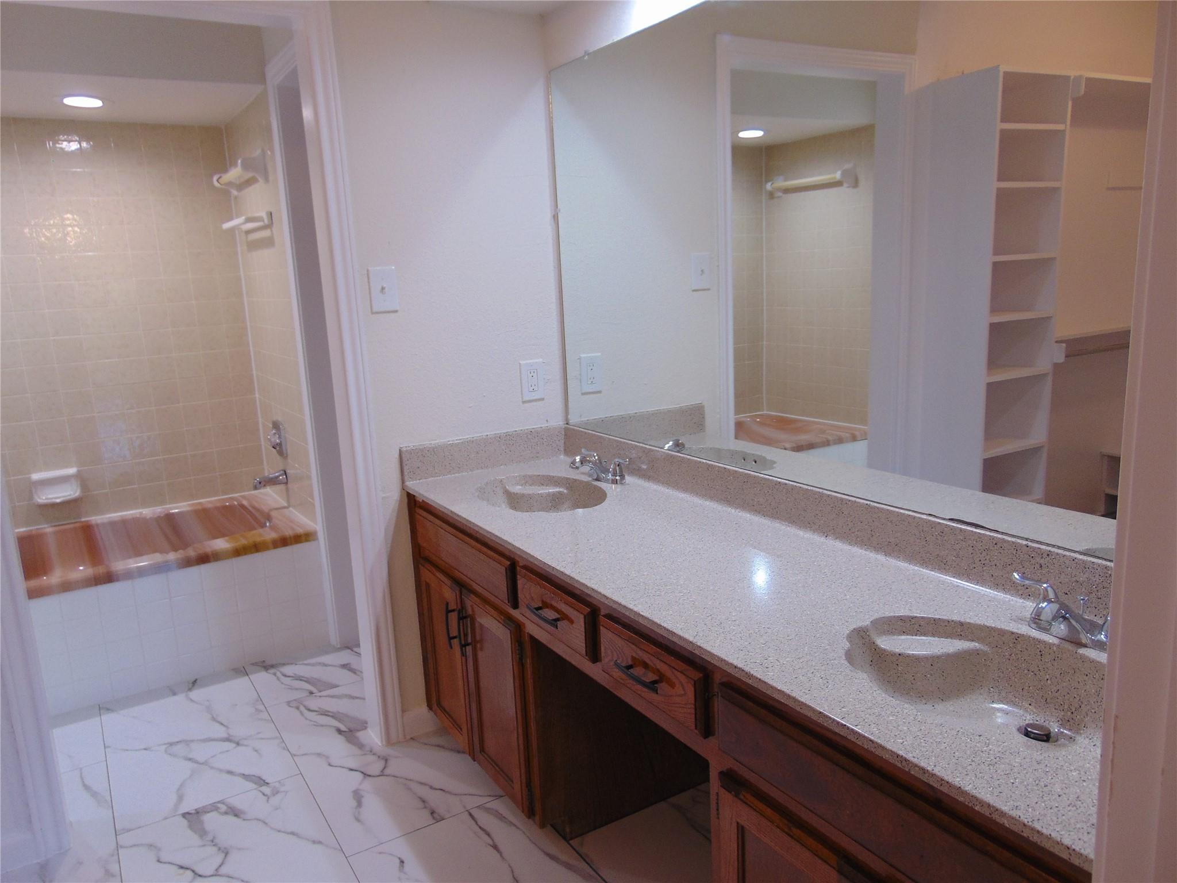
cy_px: 442
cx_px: 588
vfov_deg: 54.9
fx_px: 850
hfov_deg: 69.4
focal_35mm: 25
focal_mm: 4.5
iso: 100
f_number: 3
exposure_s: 1/30
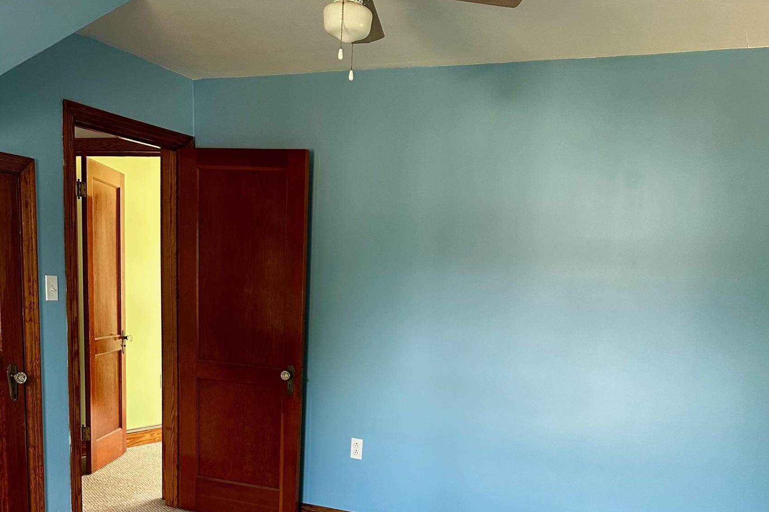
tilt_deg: -12.1
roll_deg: +0.8
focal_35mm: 34
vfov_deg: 36.2
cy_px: 474
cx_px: 391
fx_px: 726
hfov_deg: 55.8
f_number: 1.78
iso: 250
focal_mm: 6.86
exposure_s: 1/91
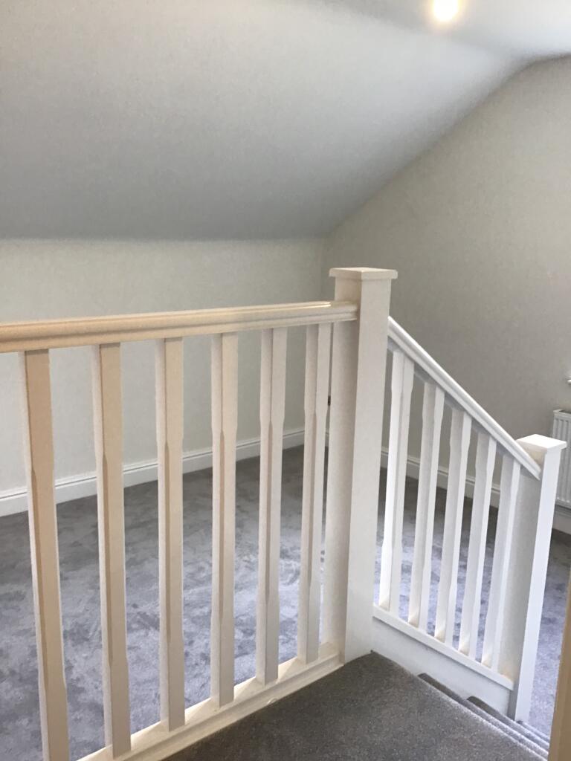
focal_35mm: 31
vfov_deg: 58.4
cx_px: 286
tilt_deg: -14.0
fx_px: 682
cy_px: 380
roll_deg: -0.9
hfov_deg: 45.4
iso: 64
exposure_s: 1/33
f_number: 2.4
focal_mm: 3.3
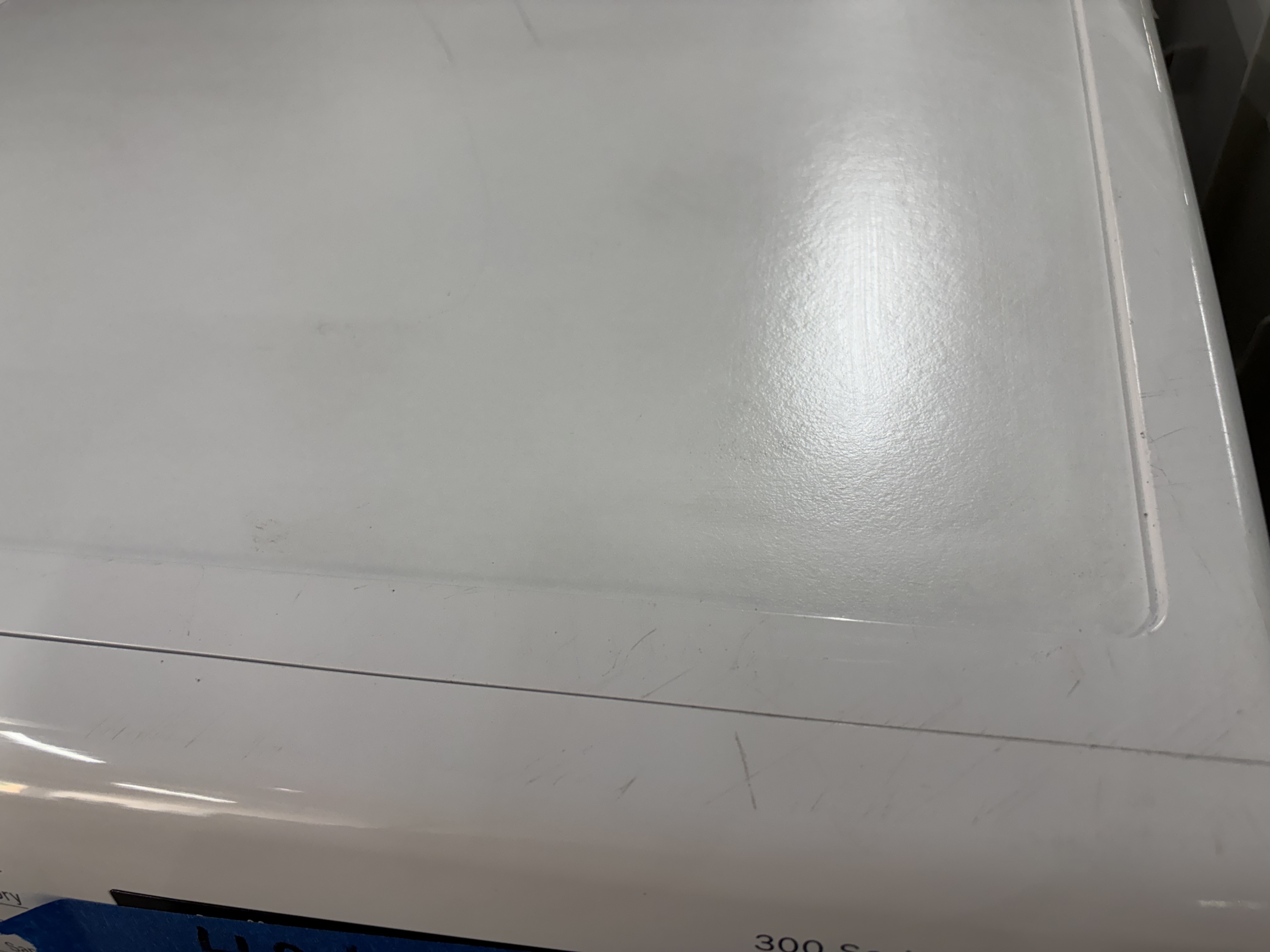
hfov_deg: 67.3
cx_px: 635
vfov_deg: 53.1
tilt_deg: -51.7
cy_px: 476
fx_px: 954
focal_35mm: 26
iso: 125
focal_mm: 5.96
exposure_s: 1/120
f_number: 1.6
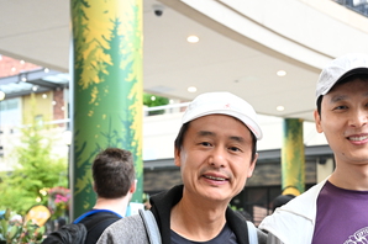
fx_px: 623
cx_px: 258
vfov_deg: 21.8
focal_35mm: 61
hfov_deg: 32.5
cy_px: 205
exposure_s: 1/200
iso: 2000
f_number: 4
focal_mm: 33
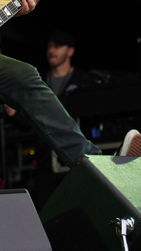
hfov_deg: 3.7
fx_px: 2193
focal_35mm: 330
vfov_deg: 6.5
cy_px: 1
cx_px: -44
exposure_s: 1/125
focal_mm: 105
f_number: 4
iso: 320
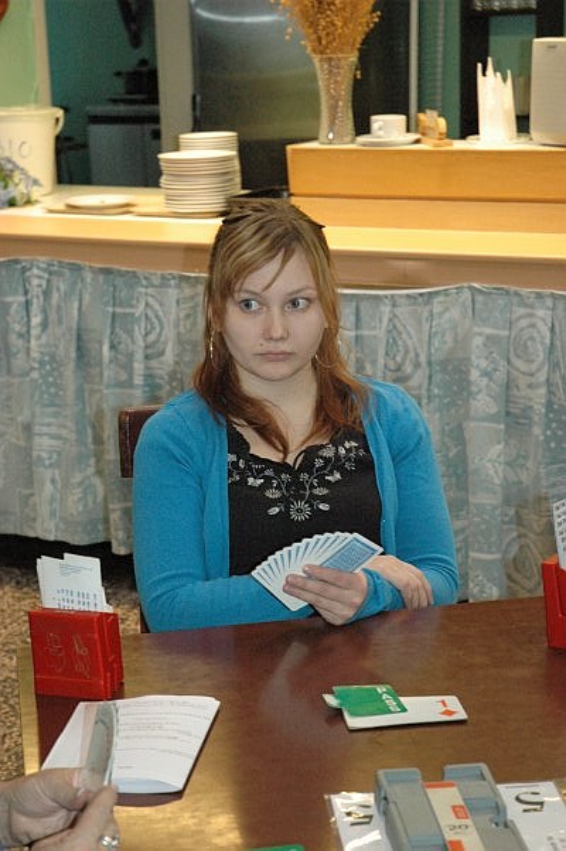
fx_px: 1773
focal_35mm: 75
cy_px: 426
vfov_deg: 27.0
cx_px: 283
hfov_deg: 18.1
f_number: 5
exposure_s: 1/60
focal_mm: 50
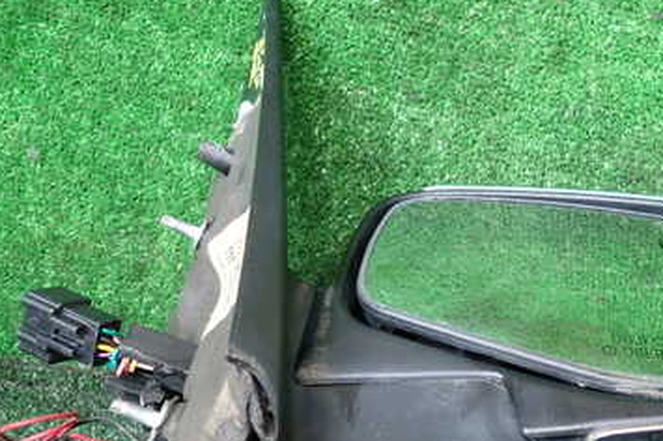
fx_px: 810
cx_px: 459
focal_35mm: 44
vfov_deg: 30.3
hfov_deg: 43.7
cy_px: 290
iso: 100
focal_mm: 4.5
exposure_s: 1/60
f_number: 2
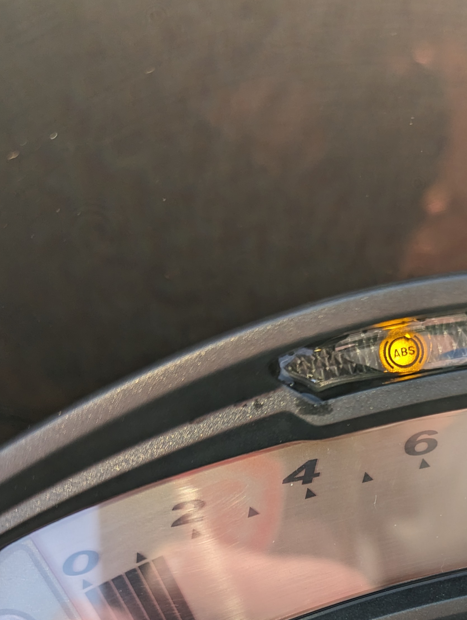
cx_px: 420
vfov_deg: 39.7
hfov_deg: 31.4
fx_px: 789
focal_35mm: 44
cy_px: 559
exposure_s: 1/449
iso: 45
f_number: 1.85
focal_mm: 6.81
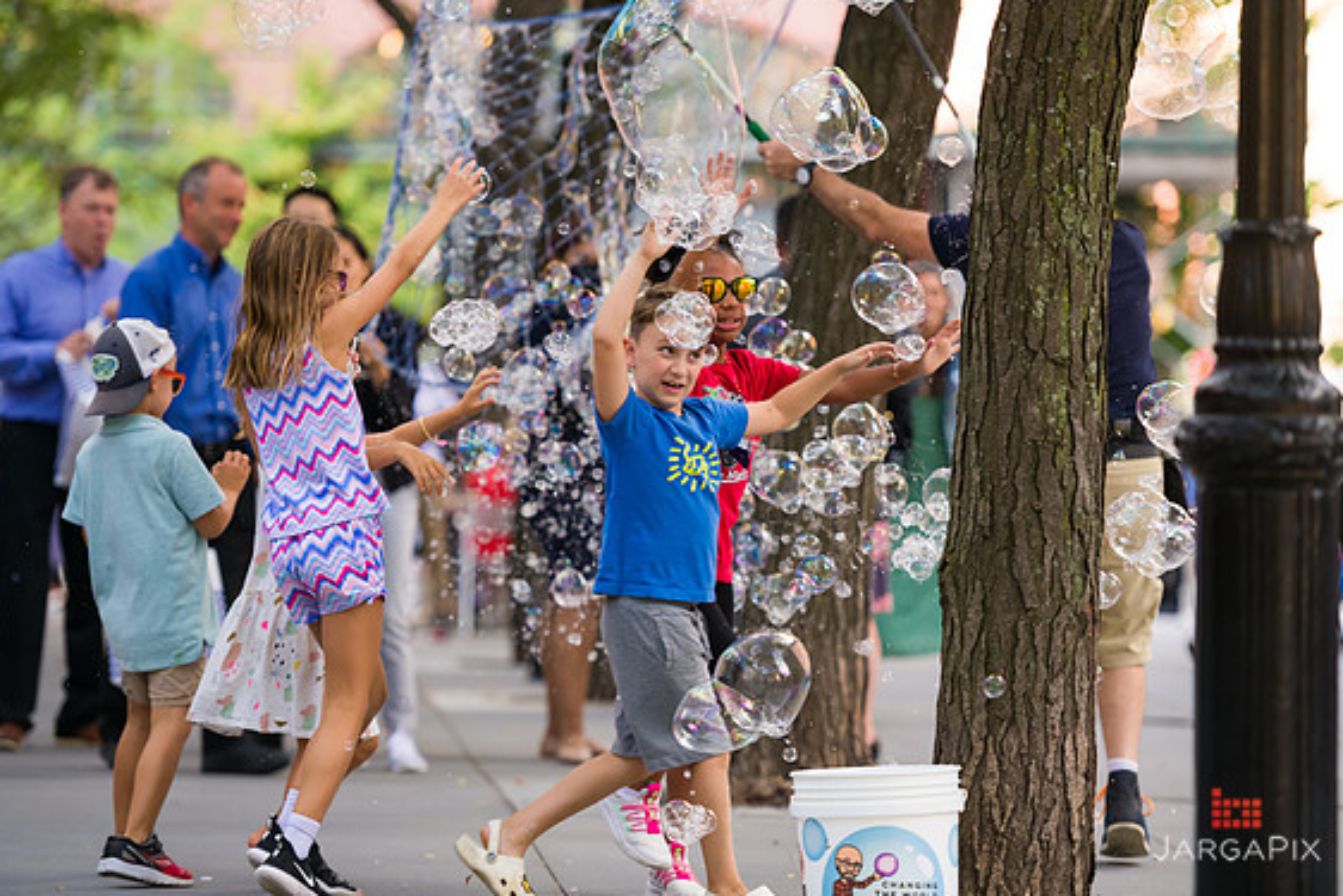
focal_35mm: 165
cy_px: 450
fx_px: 6157
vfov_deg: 8.3
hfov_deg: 12.4
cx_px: 688
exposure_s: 1/400
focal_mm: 160
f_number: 3.2
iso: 400
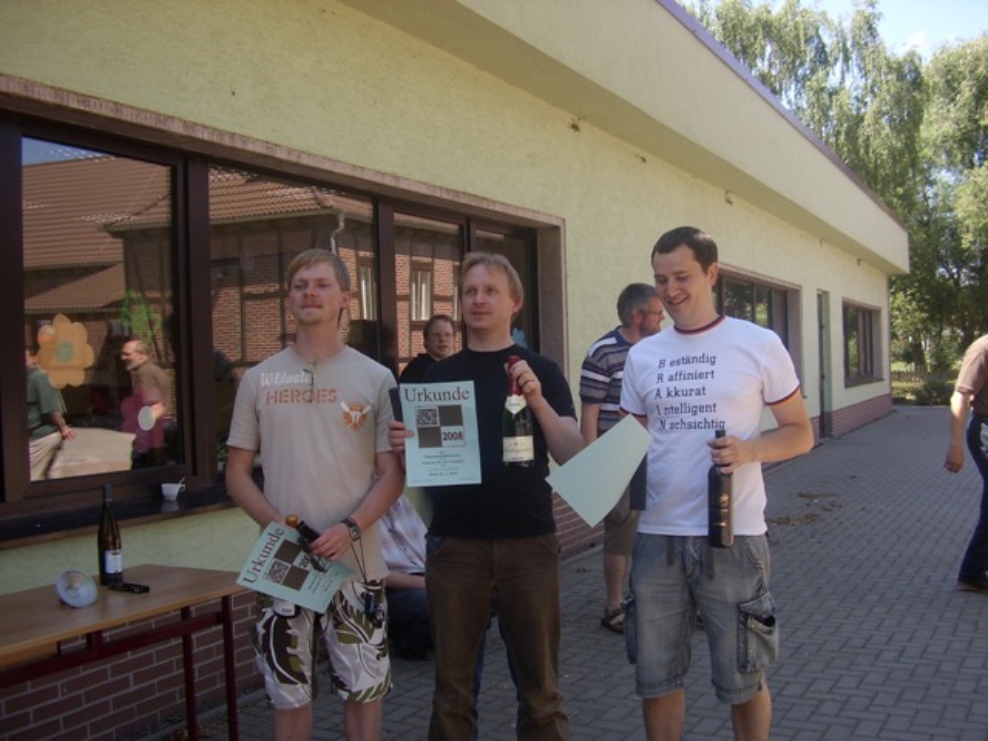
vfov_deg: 46.8
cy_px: 370
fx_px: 856
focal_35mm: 30
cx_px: 494
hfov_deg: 60.0
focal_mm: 5.8
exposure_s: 1/297
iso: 71
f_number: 2.9
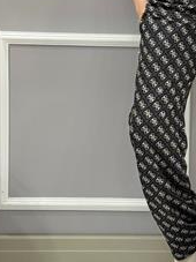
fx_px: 831
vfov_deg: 17.7
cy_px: 47
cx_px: 209
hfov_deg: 13.2
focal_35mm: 110
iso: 100
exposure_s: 1/50
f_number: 1.78
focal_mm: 6.76
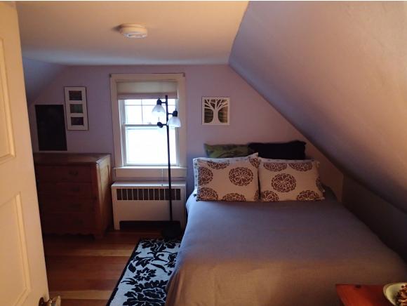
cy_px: 153
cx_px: 204
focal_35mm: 25
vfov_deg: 54.9
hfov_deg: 69.3
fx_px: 294
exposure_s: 1/30
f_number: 2
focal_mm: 4.5
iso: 640
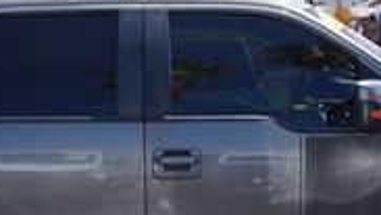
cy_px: 198
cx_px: 119
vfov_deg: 13.6
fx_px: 889
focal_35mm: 88
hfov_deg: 24.0
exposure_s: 1/100
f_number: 9
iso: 100
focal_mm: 16
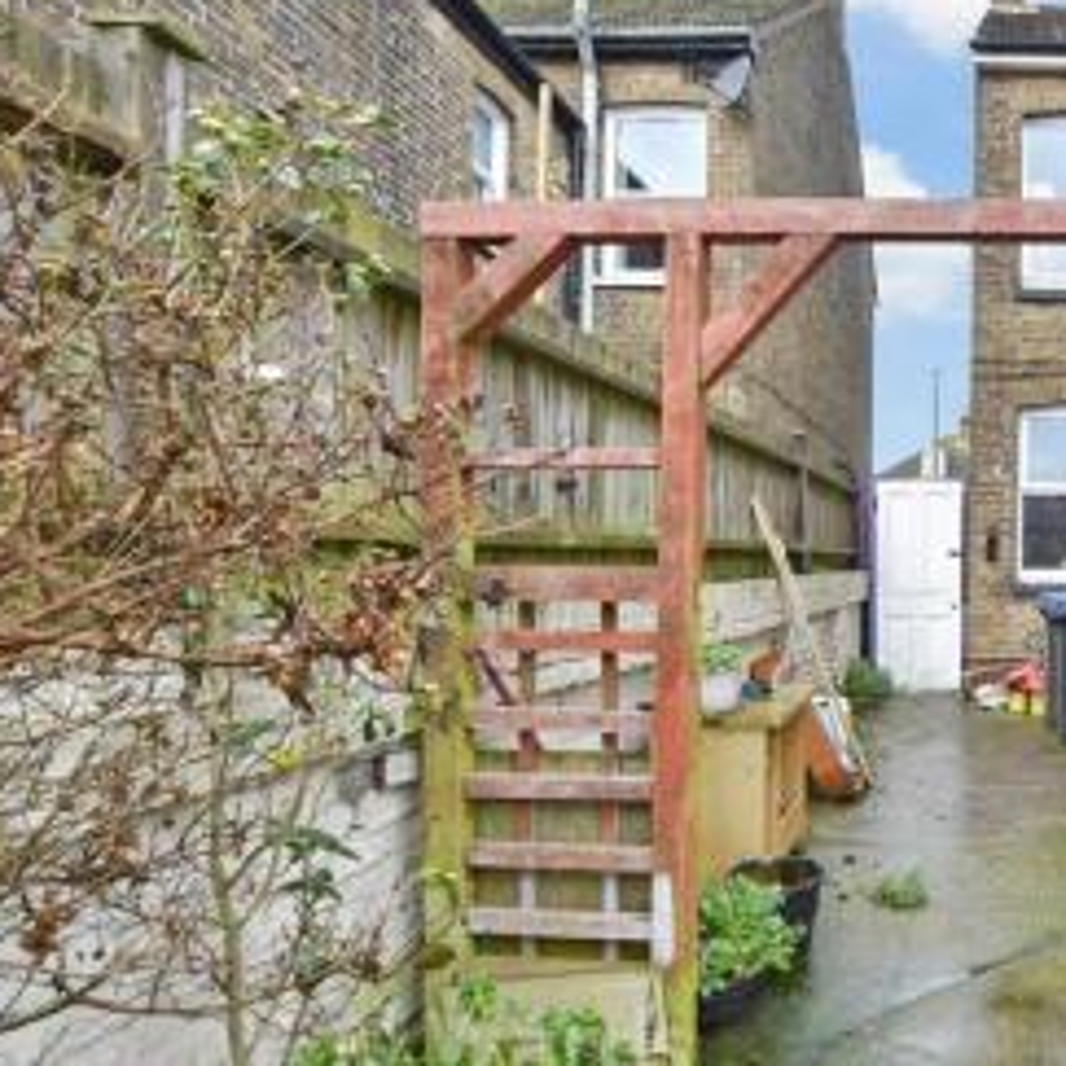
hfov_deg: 52.8
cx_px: 1013
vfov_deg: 62.9
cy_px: 568
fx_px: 871
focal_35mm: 25
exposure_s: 1/160
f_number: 8
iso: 1000
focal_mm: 10
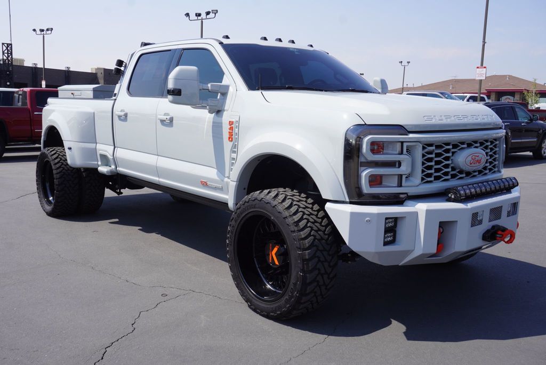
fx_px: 524
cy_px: 182
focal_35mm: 34
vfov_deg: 38.4
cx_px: 273
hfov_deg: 55.1
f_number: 10
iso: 100
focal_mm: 23
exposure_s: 1/160
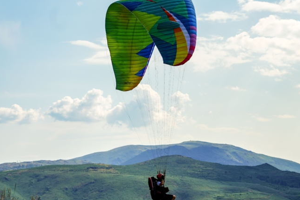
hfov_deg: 17.1
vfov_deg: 11.5
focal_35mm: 119
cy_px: 130
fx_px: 991
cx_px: 217
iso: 100
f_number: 5
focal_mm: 74
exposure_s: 1/1600
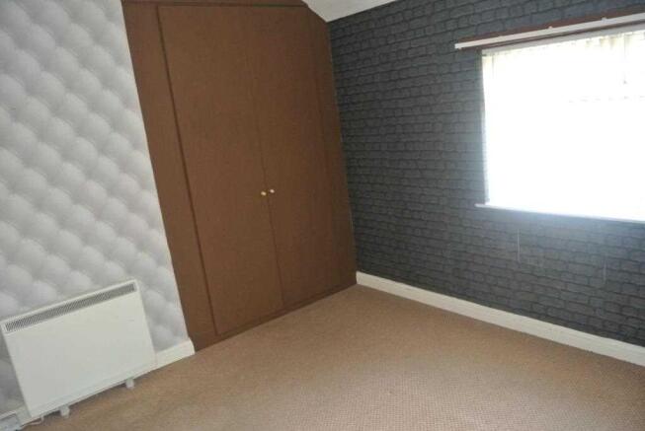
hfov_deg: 67.3
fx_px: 484
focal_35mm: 27
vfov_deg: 48.0
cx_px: 322
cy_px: 216
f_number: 3.5
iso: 720
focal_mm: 10
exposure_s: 1/60
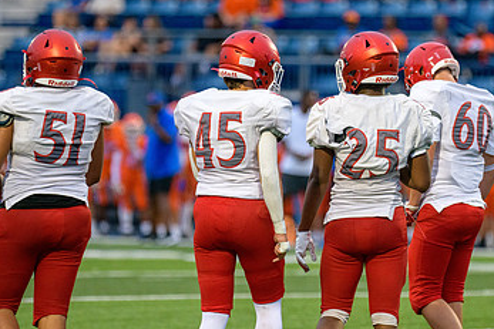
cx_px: 352
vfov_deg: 3.7
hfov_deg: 5.6
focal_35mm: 368
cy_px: 197
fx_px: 5047
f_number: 2.8
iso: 2500
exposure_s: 1/2000
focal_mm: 220
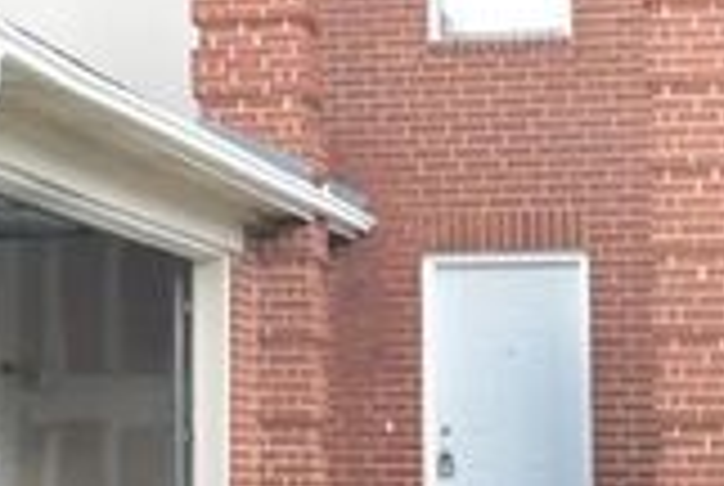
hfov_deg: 15.9
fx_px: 2559
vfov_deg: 10.8
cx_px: 40
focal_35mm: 127
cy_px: 34
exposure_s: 1/50
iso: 400
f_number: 5.6
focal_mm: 20
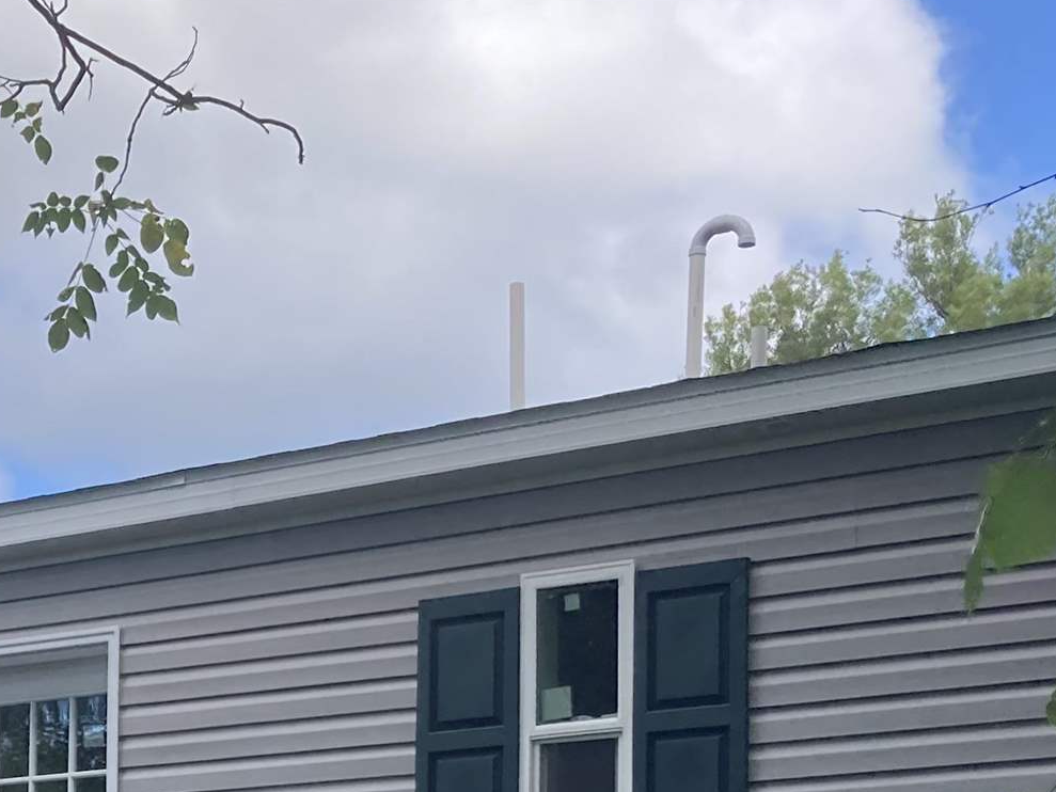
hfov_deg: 21.7
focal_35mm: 87
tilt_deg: +3.3
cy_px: 1009
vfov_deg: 16.1
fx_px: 2654
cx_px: 4
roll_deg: +0.0
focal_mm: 3.99
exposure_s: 1/813
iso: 20
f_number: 1.8
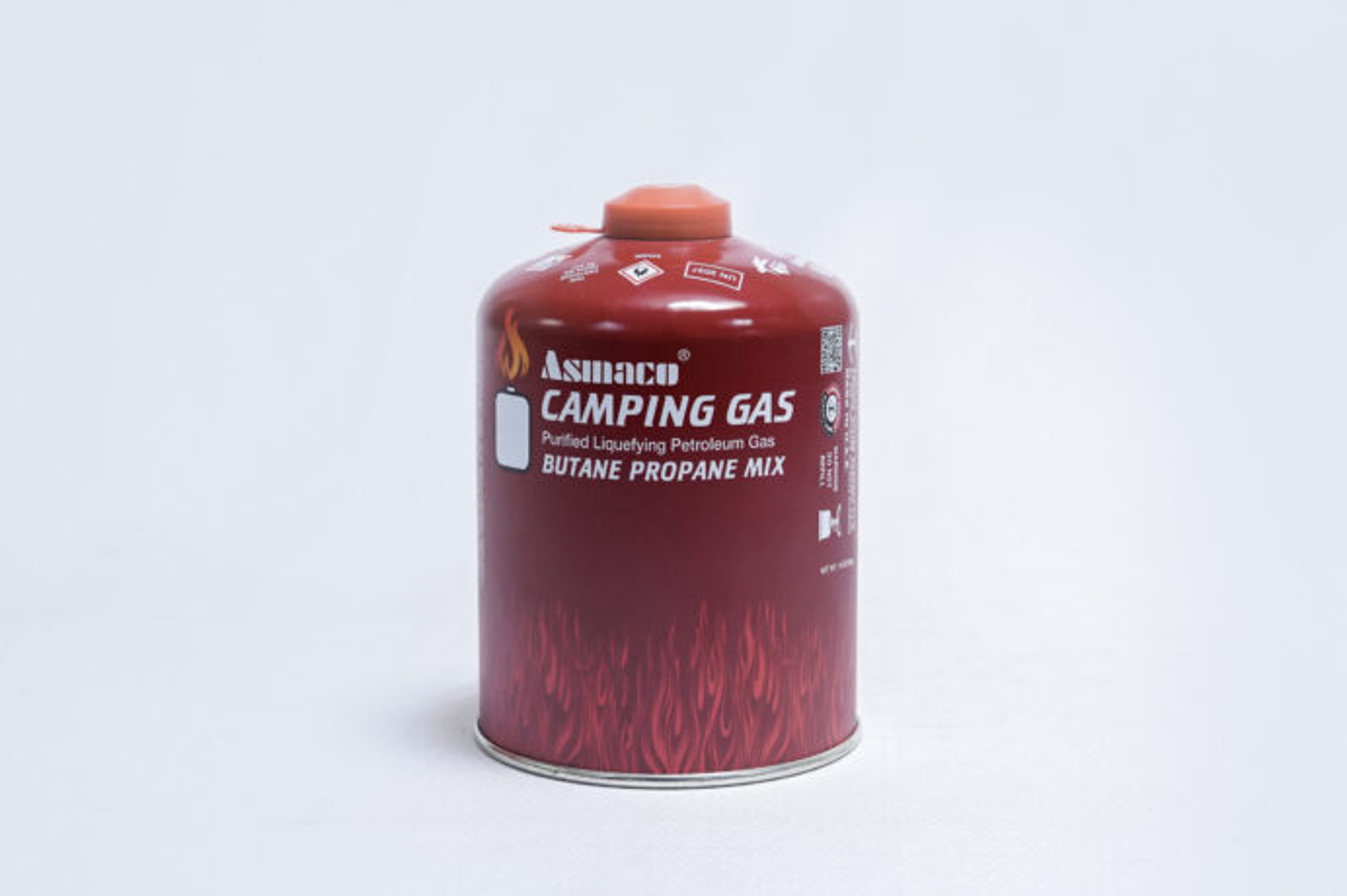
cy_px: 442
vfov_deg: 19.2
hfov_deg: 28.5
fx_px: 2655
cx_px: 673
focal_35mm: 71
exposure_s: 1/200
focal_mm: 70
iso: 3200
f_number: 9
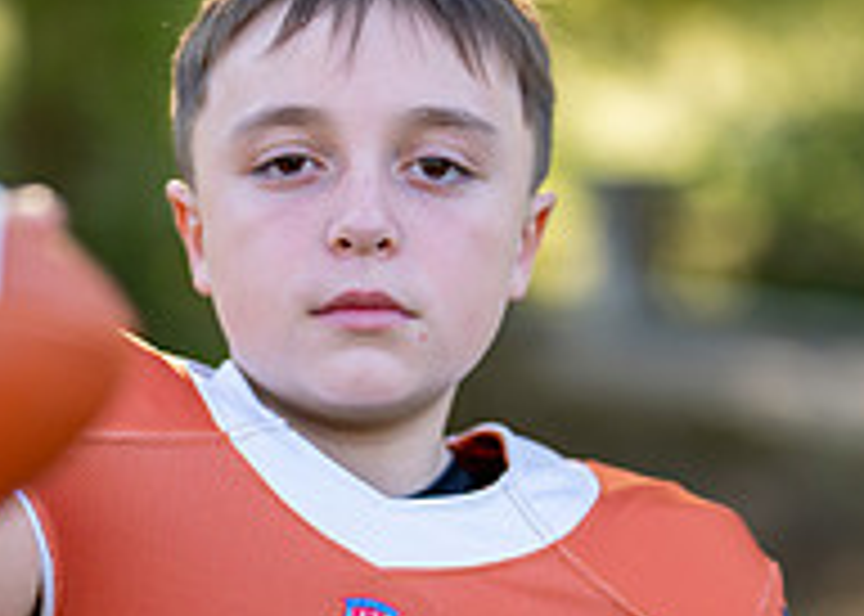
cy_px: 629
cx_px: 364
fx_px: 3876
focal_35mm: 158
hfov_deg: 12.7
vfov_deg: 9.0
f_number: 1.2
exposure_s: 1/1250
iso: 100
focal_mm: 50
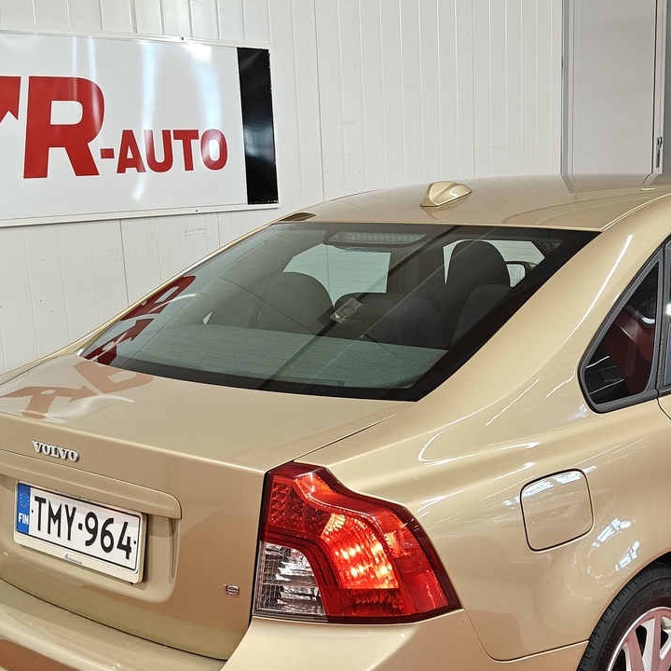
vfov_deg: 31.7
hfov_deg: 32.1
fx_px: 1162
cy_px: 490
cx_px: 412
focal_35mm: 53
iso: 125
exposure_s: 1/77
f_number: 1.8
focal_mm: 5.59
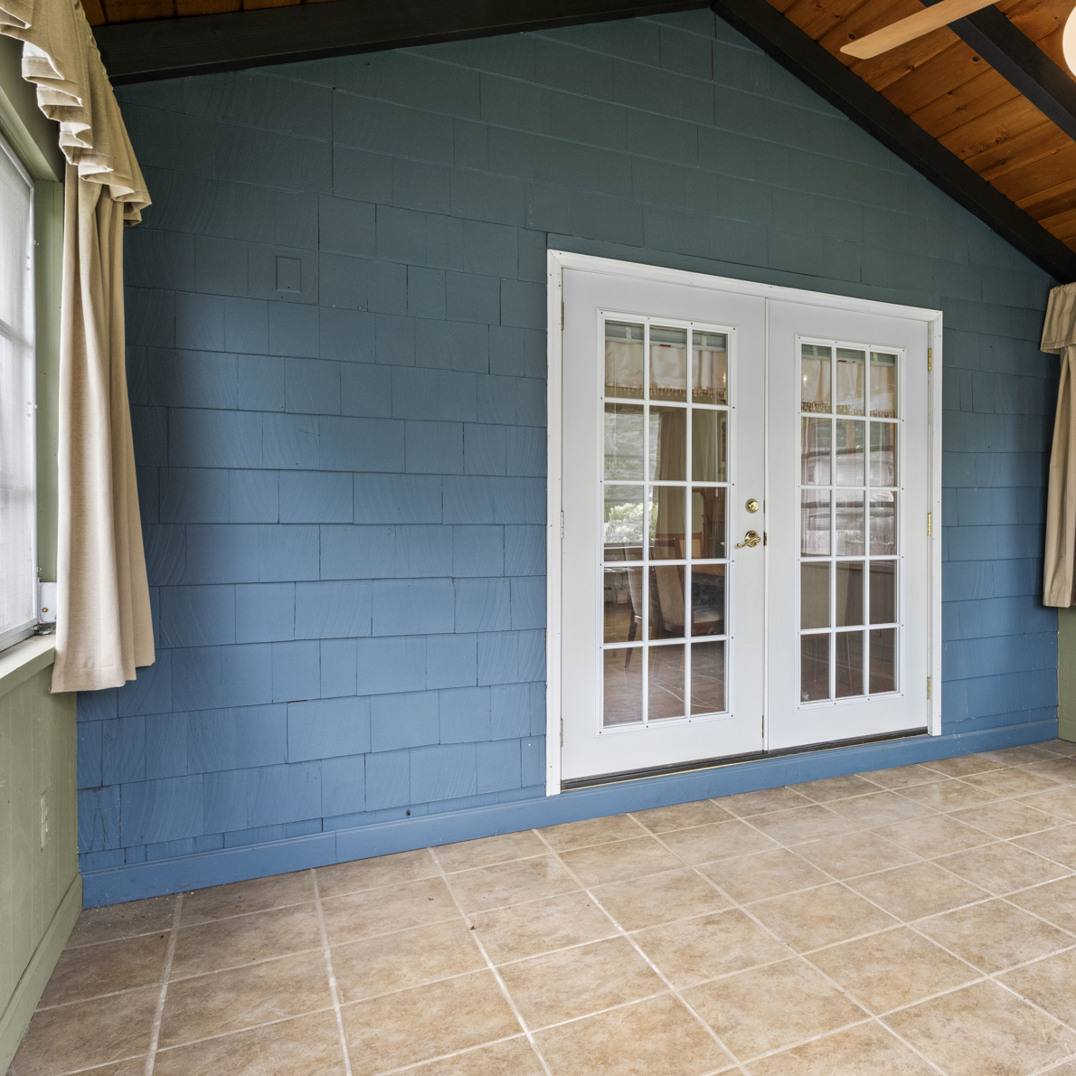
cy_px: 523
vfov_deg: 61.1
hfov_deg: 57.6
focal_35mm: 26
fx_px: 911
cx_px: 823
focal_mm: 14.5
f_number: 9
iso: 320
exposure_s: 1/8
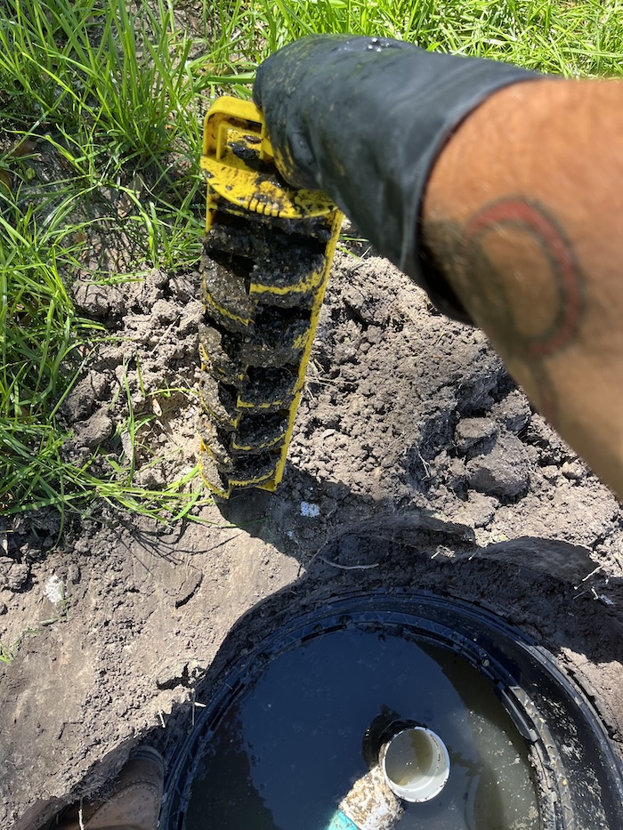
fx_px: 624
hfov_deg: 53.1
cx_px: 312
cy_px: 415
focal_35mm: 26
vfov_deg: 67.3
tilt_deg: -69.9
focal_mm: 5.1
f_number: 1.6
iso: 50
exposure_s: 1/497
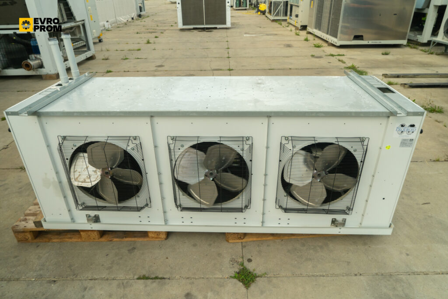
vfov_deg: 53.1
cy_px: 150
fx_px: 299
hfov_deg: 73.7
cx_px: 224
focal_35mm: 24
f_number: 13
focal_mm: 24
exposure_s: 1/80
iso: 640
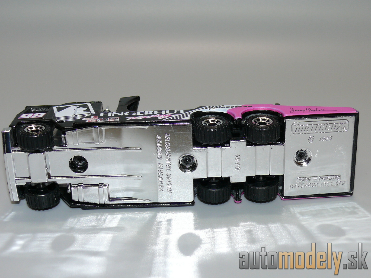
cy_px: 139
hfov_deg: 31.7
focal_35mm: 61
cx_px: 186
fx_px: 654
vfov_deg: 24.0
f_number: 4
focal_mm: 10.1
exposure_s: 1/30
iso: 100
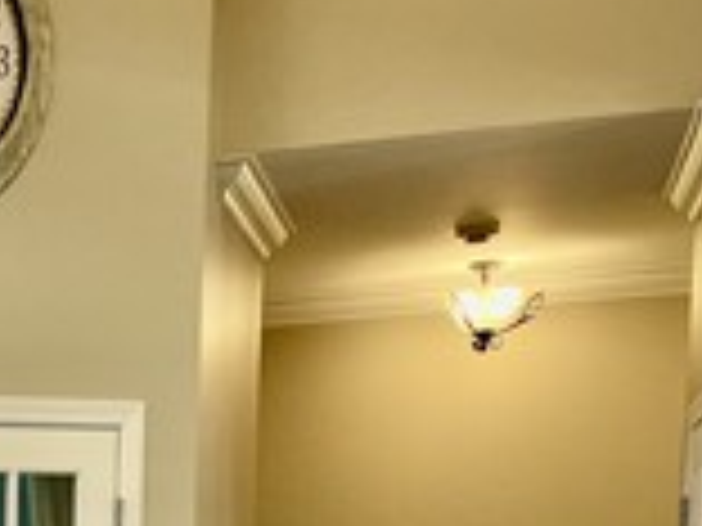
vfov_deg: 12.4
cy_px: 1007
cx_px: -472
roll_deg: +2.0
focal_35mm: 107
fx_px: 2170
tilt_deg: -5.3
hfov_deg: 16.1
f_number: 1.6
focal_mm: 5.1
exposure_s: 1/60
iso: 64
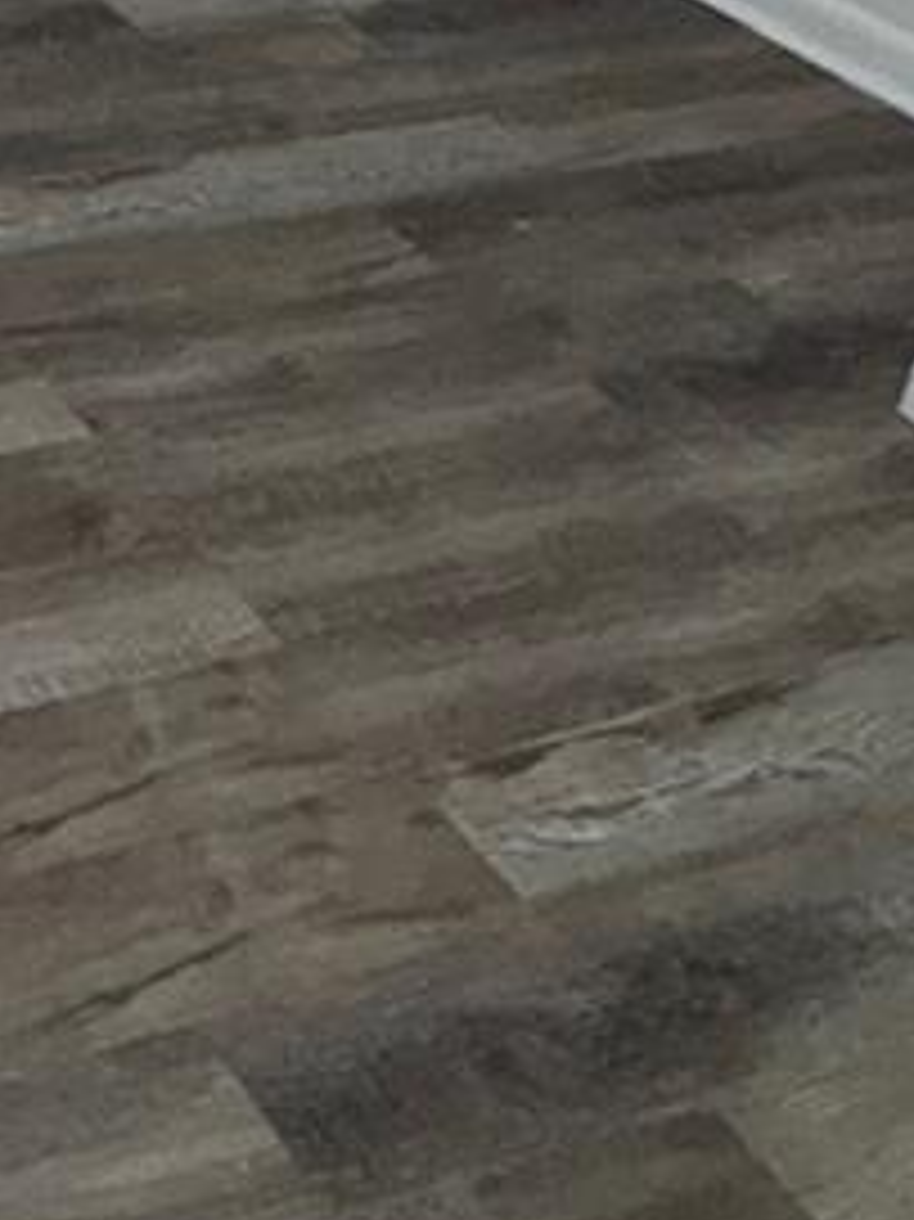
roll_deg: -2.4
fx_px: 2184
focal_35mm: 62
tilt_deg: -20.0
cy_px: -261
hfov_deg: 20.0
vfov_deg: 27.3
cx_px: -500
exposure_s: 1/60
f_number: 2.2
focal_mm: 2.22
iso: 125
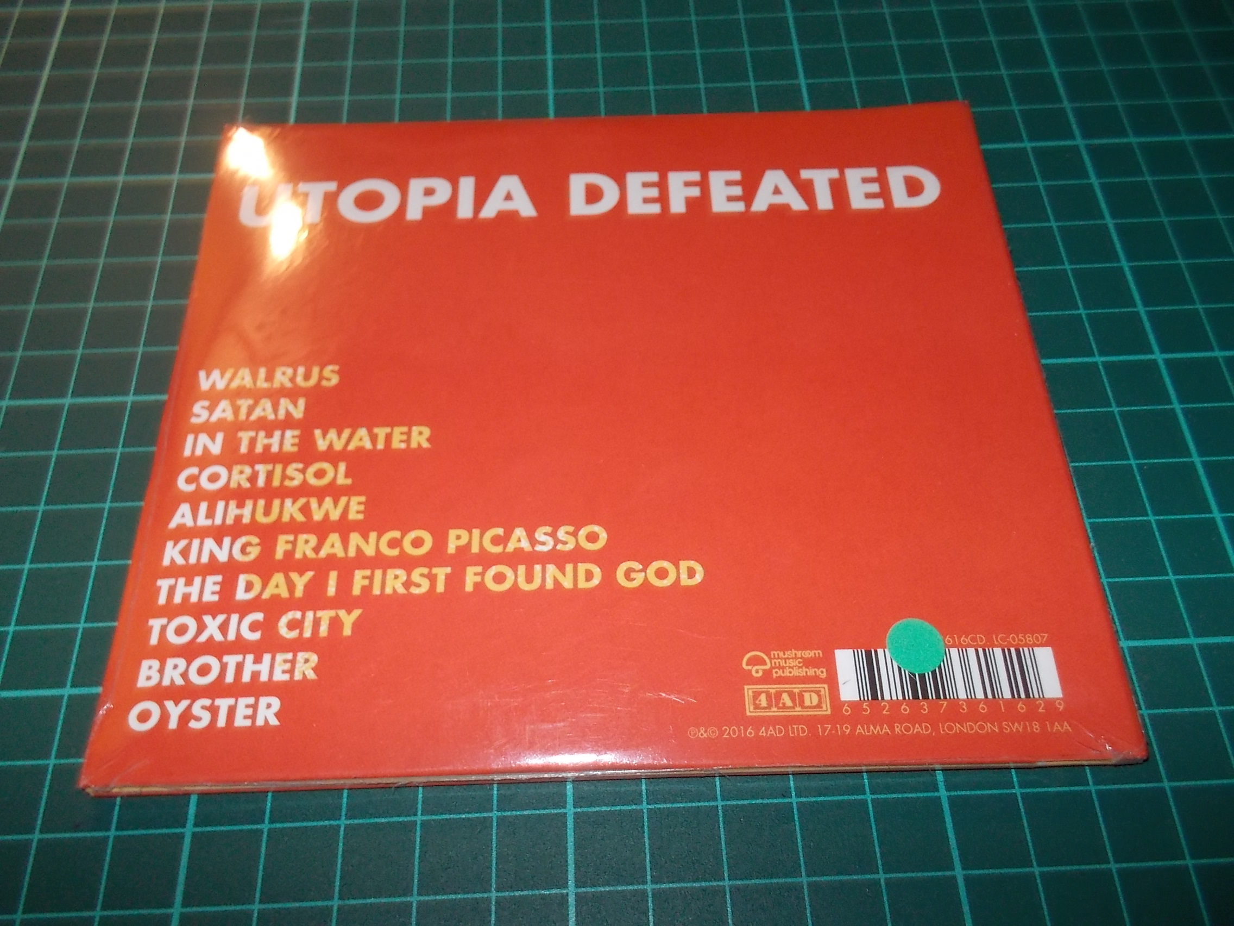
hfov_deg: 61.7
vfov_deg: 48.2
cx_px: 617
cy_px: 463
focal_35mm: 29
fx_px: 1034
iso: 200
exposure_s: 1/30
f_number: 3.3
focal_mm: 4.1
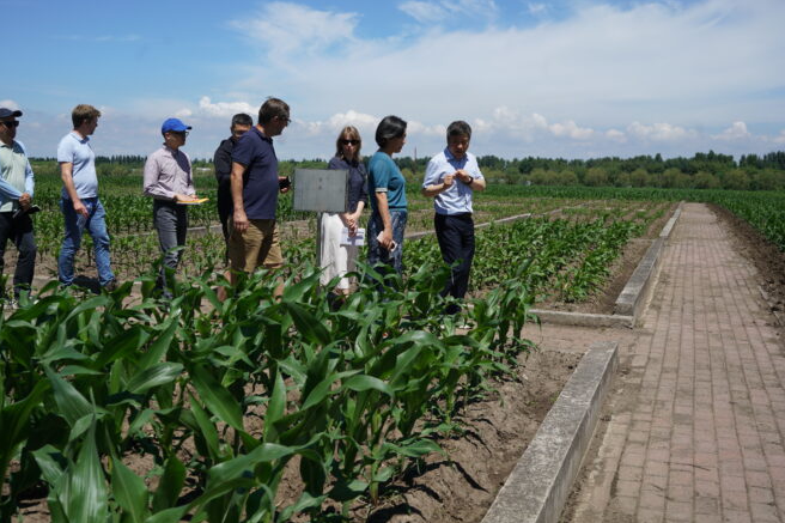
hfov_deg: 47.4
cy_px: 238
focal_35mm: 41
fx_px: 894
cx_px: 364
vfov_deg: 32.6
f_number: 8
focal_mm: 35
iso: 100
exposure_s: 1/400
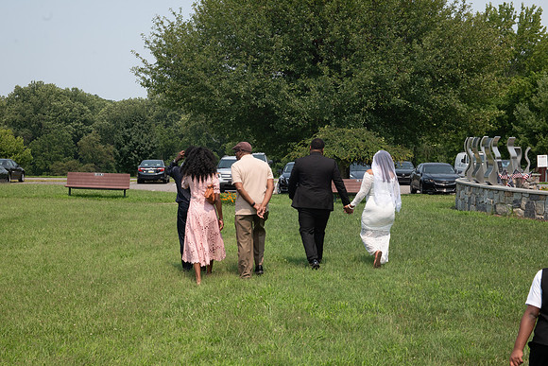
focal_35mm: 73
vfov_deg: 18.7
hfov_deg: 27.7
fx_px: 1111
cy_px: 183
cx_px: 274
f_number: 6.3
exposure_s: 1/400
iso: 800
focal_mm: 70
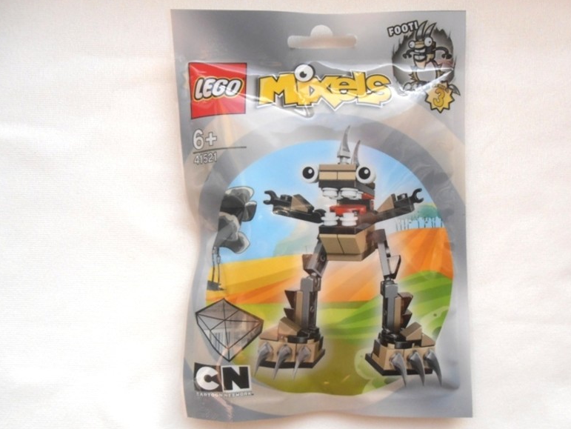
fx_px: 462
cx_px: 331
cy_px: 217
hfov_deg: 63.1
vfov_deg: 49.8
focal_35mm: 28
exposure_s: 1/250
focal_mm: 4.2
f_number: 3
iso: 80
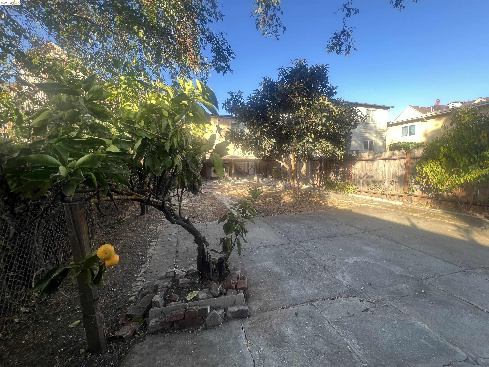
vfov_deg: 89.9
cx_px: 244
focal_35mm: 13
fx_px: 184
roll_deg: +0.4
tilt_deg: -5.5
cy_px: 184
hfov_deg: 106.2
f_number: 1.8
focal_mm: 1.57
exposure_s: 1/105
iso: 32
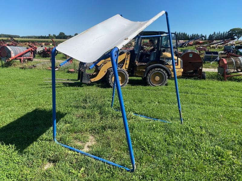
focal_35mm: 26
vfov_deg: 53.1
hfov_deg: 67.3
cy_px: 90
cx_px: 121
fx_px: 182
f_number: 1.8
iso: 32
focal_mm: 4.25
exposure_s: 1/2463
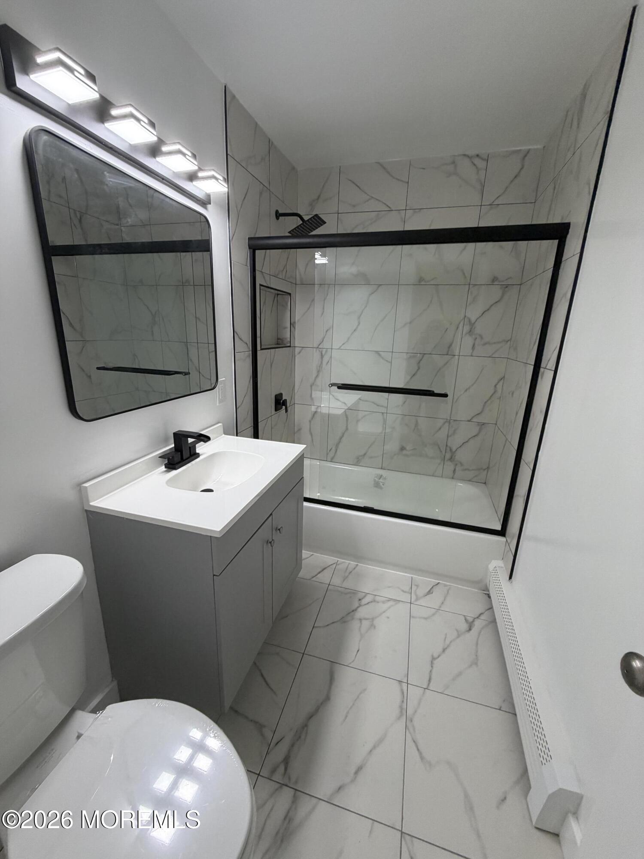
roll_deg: -2.3
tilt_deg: -15.0
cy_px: 430
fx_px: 347
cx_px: 322
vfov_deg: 102.1
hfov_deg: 85.7
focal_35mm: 14
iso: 200
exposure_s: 1/120
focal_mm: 2.22
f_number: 2.2
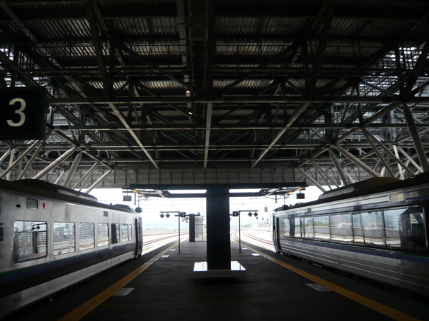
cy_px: 160
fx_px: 347
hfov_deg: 63.4
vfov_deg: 49.7
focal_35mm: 28
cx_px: 214
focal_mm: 4.6
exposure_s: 1/320
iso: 100
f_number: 2.8
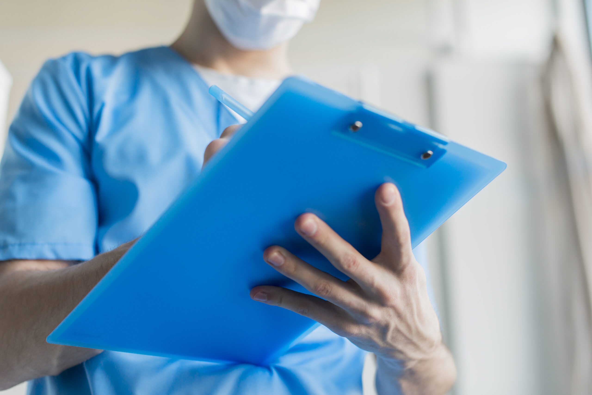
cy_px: 198
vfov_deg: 27.0
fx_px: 823
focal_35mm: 50
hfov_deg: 39.6
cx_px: 296
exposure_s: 1/160
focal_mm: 50
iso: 200
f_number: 2.8
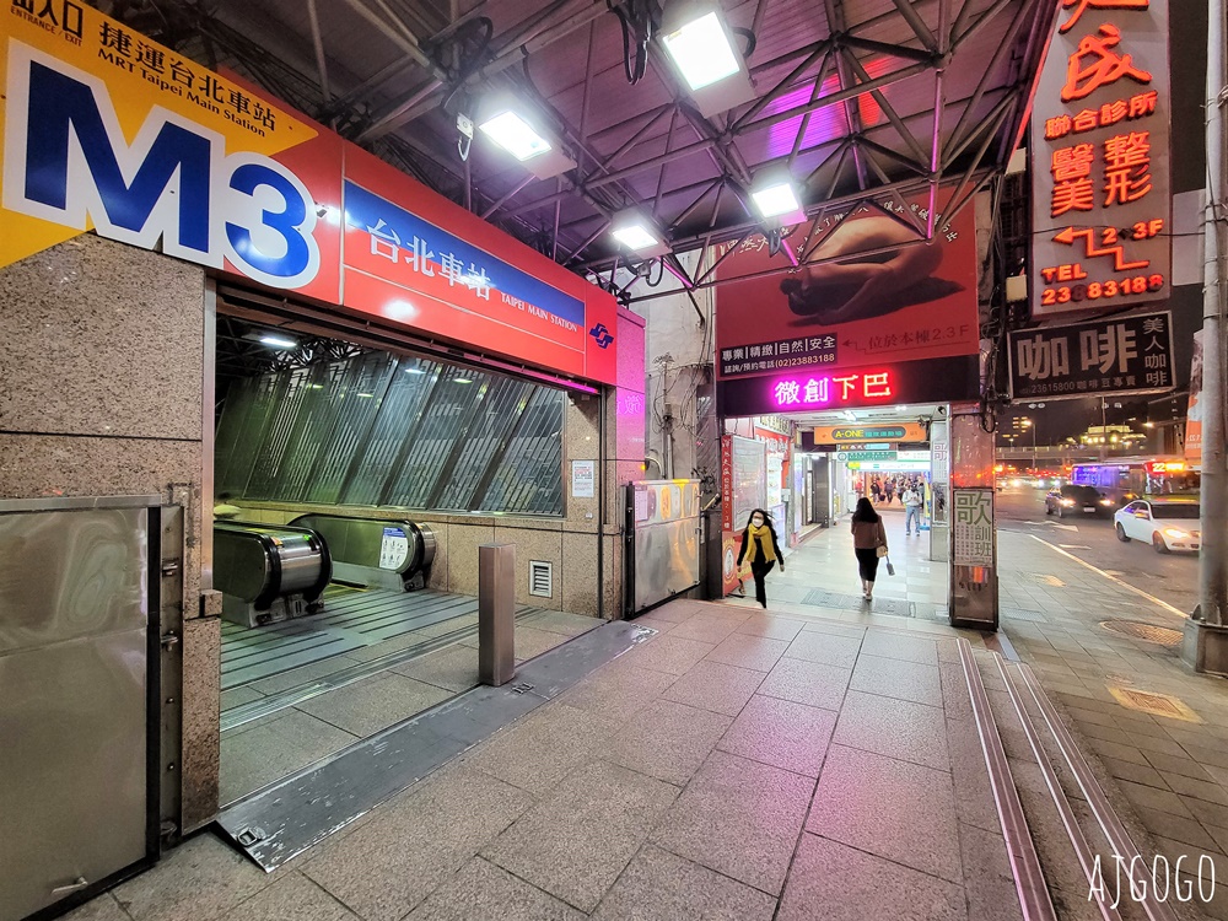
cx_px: 614
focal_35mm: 13
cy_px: 460
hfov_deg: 106.2
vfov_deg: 89.9
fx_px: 461
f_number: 2.2
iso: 500
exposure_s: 1/29
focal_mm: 2.2
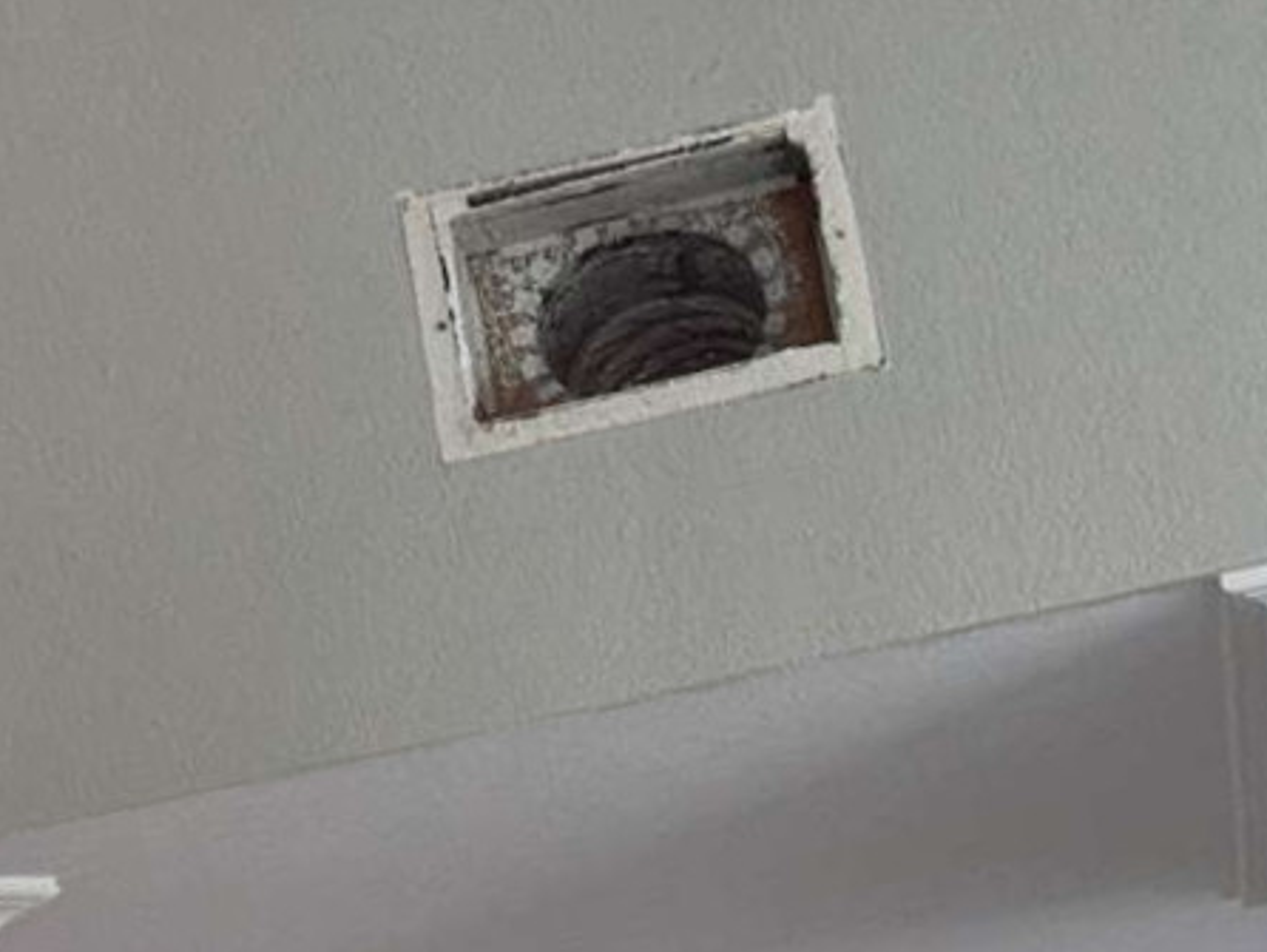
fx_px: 1355
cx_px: 709
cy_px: 536
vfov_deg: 38.6
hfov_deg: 50.0
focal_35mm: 37
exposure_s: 1/120
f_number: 2.2
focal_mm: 4.2
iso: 32
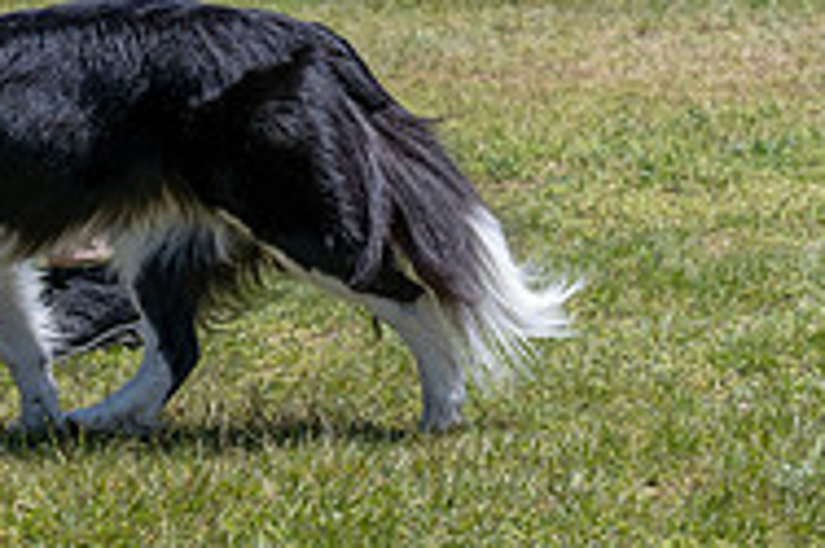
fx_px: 5861
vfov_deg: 5.3
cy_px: -204
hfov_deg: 8.0
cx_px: -57
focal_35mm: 256
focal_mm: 83
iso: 800
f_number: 6.3
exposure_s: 1/2500
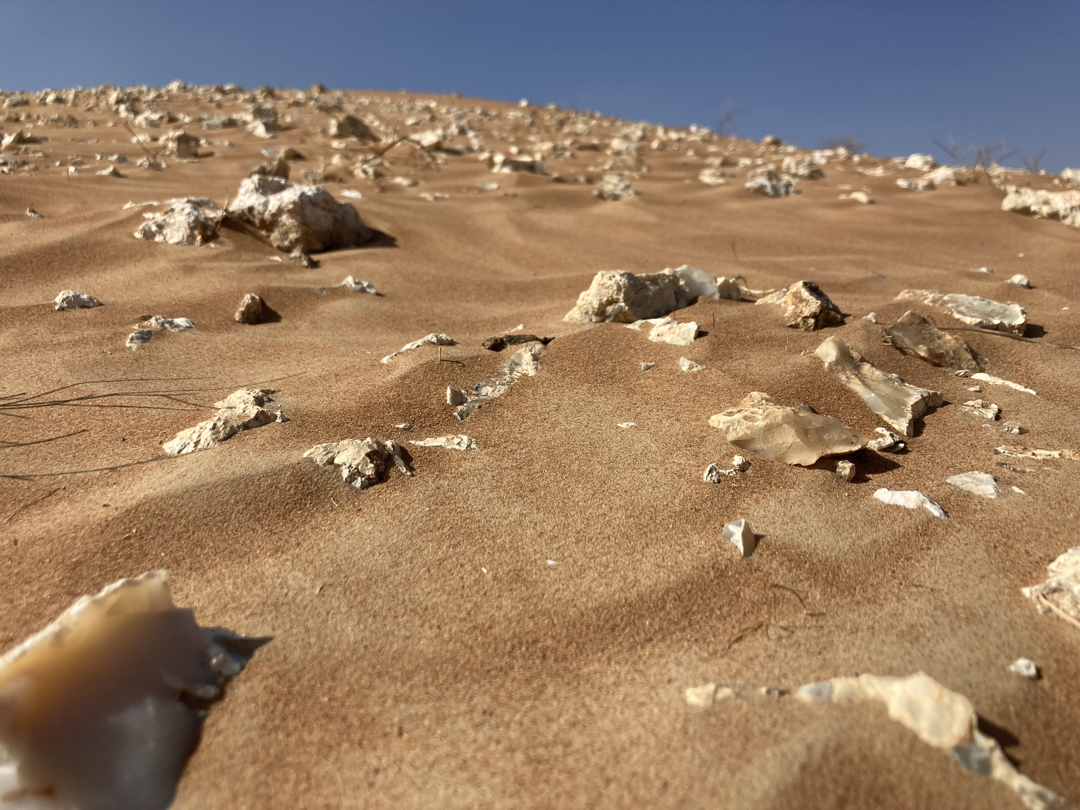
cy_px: 405
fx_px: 874
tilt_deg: -2.6
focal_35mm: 28
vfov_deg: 49.7
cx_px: 540
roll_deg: +2.2
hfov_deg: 63.4
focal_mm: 3.99
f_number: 1.8
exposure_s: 1/3436
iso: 25
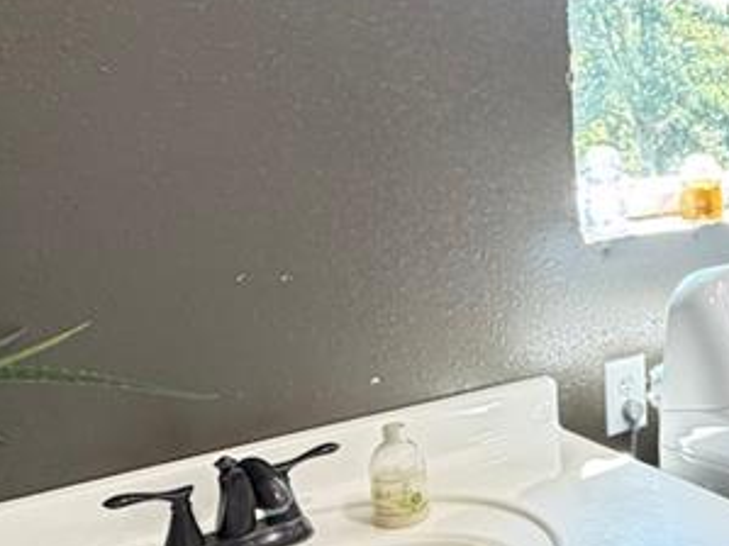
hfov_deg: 35.2
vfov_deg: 30.2
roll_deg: +0.8
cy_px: 288
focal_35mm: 48
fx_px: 1010
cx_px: 761
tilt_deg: -10.6
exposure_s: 1/83
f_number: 2.2
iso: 320
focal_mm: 2.22
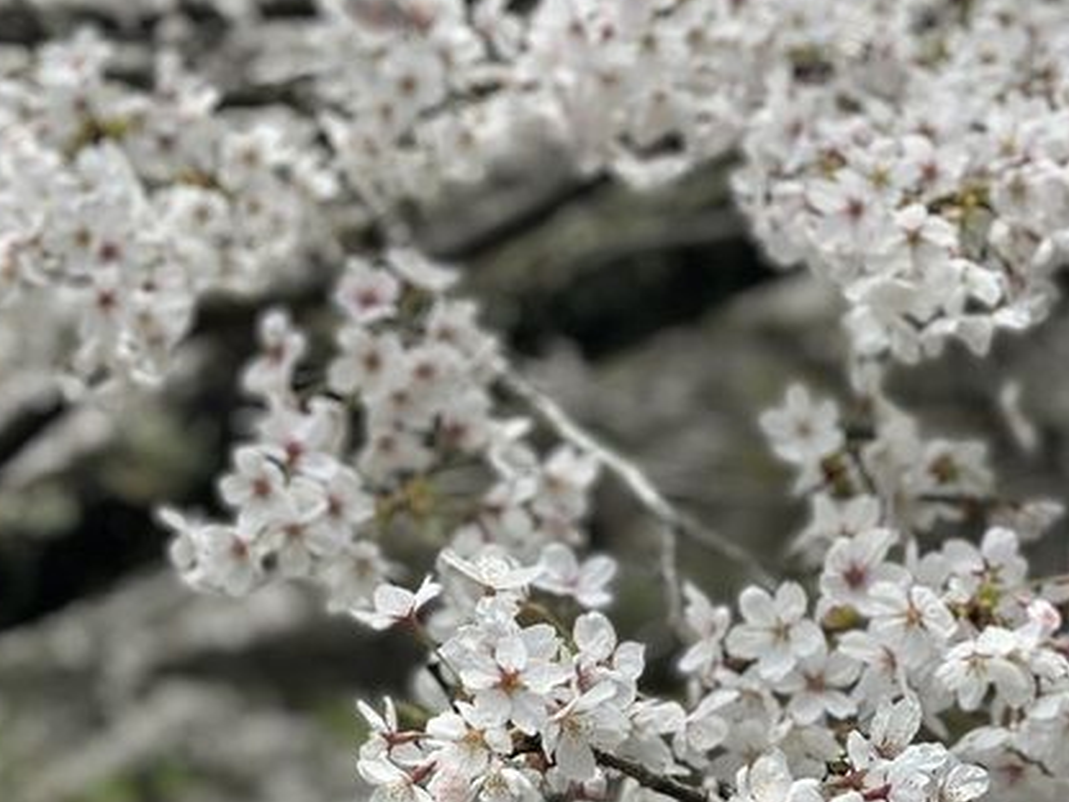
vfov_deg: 15.7
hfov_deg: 20.9
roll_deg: -0.8
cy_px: 374
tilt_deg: -6.7
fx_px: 2903
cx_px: 556
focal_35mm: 94
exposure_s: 1/2667
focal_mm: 6.86
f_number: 1.78
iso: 80
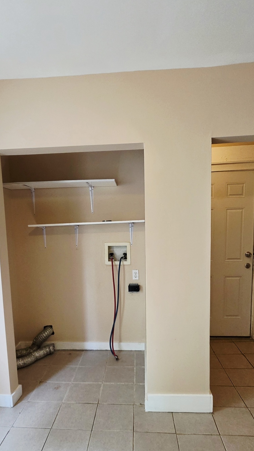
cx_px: 111
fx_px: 251
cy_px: 266
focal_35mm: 21
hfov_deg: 53.4
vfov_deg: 83.0
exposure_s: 1/120
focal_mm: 2.2
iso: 200
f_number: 1.9
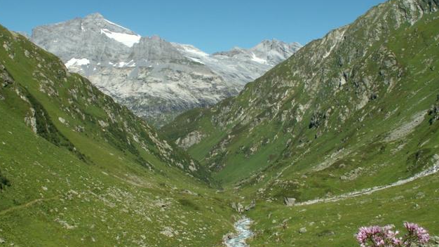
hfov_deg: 51.6
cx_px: 216
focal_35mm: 39
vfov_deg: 30.4
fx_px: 454
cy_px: 121
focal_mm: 5.86
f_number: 8
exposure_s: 1/160
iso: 50
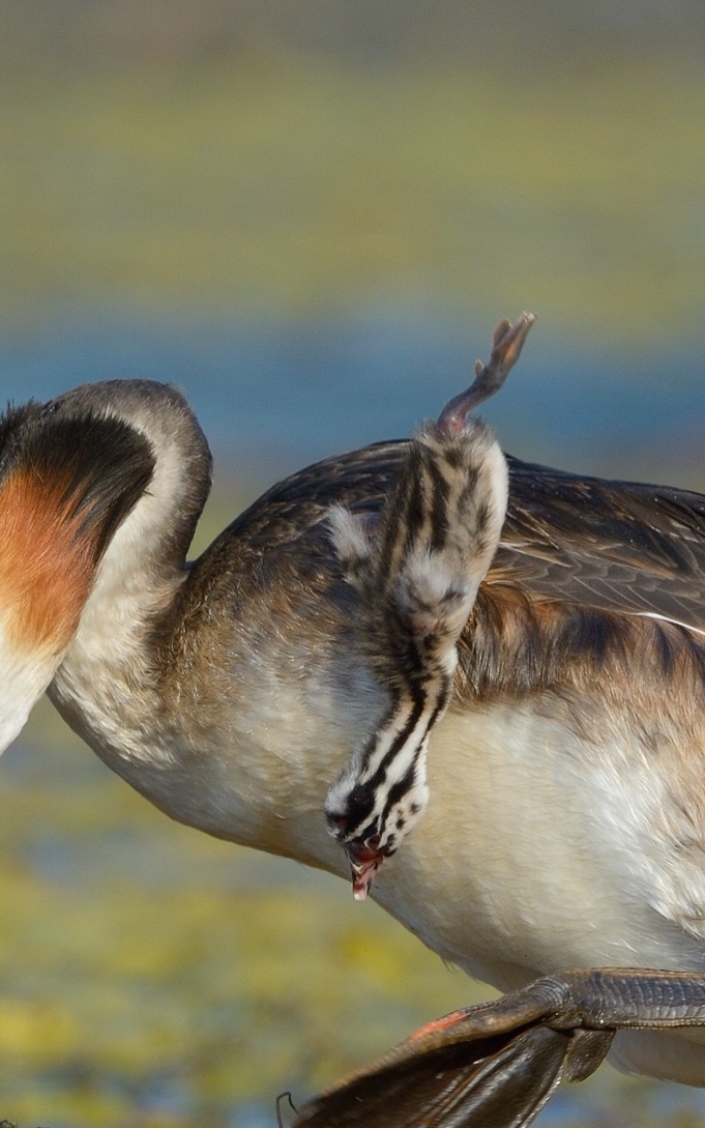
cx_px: 213
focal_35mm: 1909
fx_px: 58663
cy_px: 644
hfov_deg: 0.7
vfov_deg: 1.1
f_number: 13
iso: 800
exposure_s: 1/640
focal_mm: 850
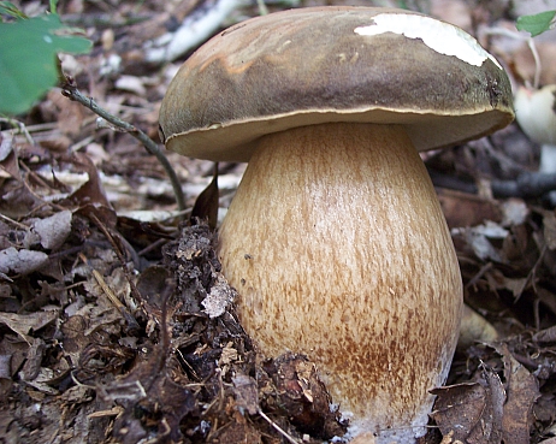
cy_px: 239
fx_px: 773
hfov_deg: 39.4
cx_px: 339
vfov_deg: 32.0
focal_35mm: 47
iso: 140
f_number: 3.4
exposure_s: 1/30
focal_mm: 8
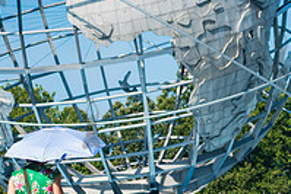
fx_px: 2152
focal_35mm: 266
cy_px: 226
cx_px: 337
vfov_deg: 5.2
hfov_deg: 7.7
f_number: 4.5
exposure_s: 1/2500
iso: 500
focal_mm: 80
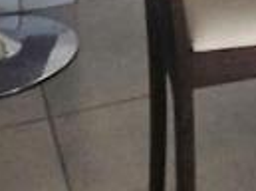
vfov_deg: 8.6
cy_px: -156
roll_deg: +1.0
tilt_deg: -19.3
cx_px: 555
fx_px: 1209
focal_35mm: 164
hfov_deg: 10.8
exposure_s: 1/20
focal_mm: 4.12
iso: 100
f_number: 2.4
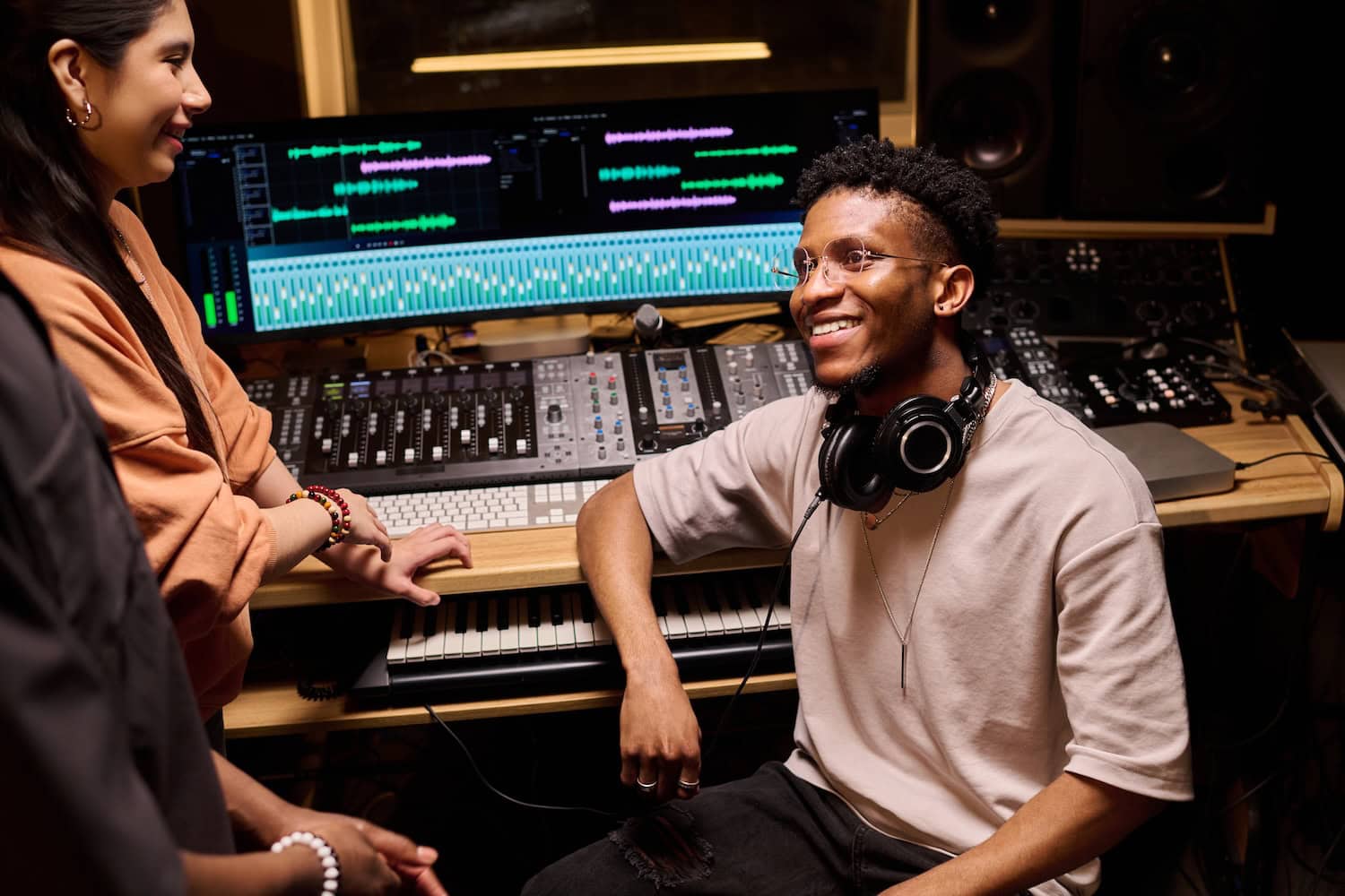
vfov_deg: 37.9
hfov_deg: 54.4
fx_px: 1308
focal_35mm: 35
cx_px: 672
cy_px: 448
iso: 1250
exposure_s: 1/200
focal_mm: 35
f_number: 3.5
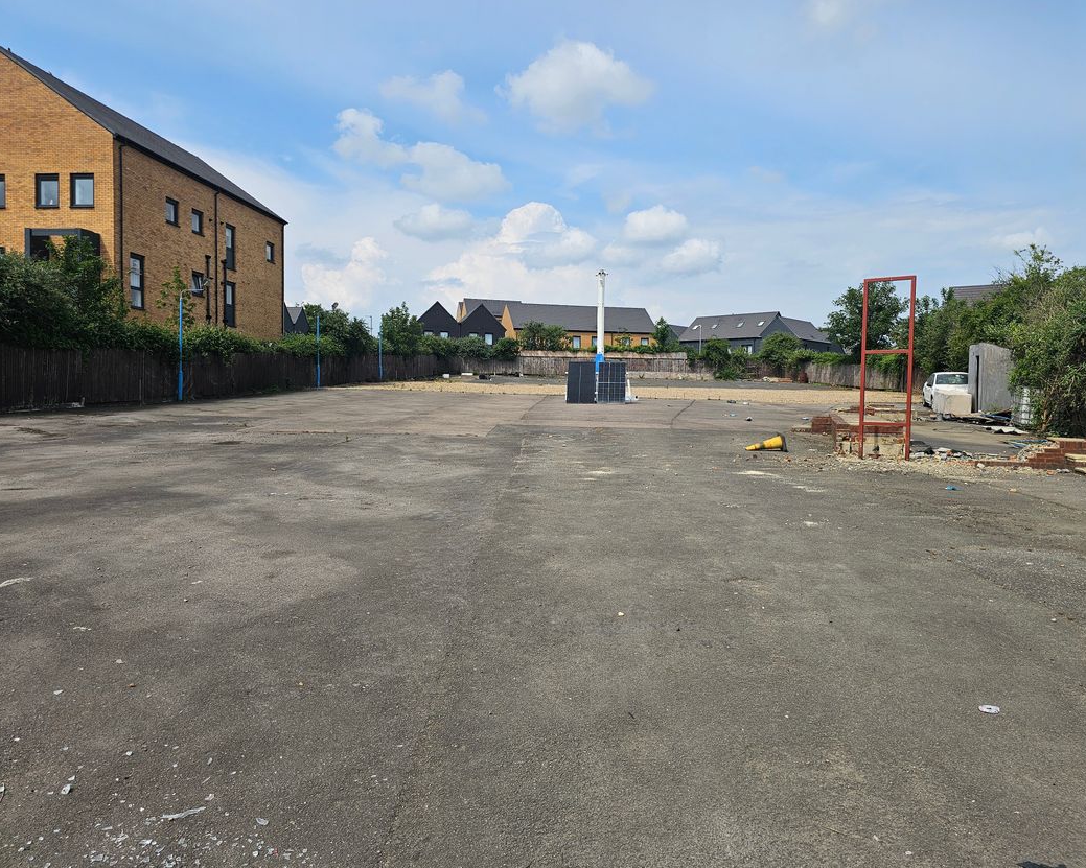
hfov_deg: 70.3
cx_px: 557
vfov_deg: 58.8
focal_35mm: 24
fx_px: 771
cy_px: 434
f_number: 1.7
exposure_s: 1/1030
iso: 10
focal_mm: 6.3
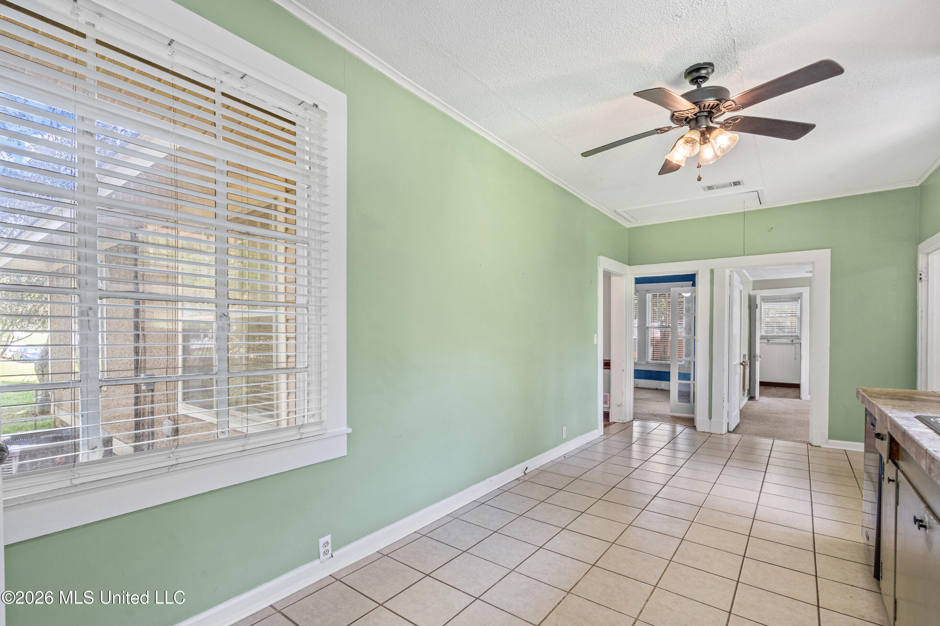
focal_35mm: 16
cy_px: 313
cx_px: 470
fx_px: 418
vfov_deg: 73.7
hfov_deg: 96.7
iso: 800
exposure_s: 1/6
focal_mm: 16
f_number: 9
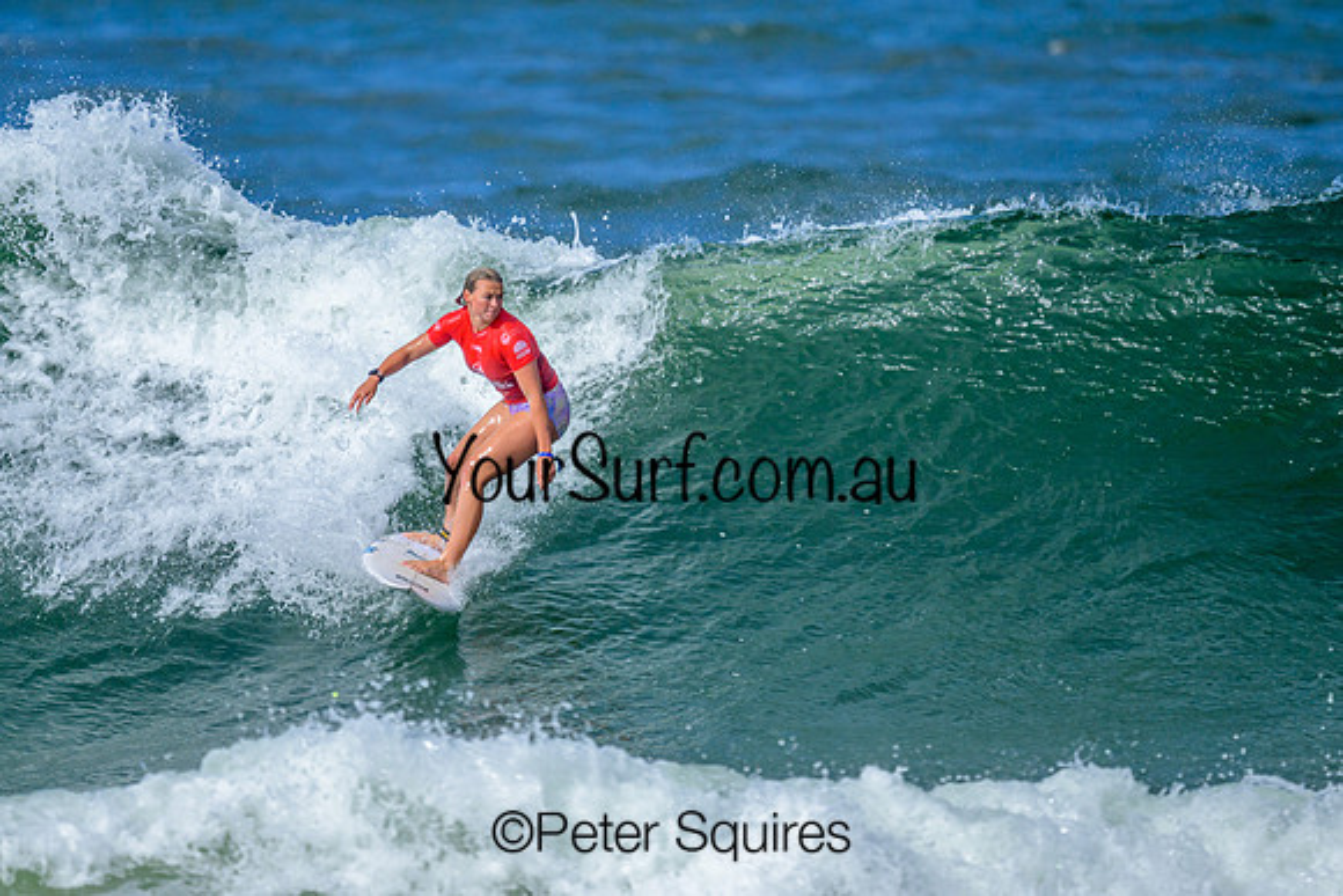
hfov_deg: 1.9
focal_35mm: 1100
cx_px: 610
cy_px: 376
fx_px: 41045
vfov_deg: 1.3
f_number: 6.3
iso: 360
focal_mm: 800
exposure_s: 1/3200
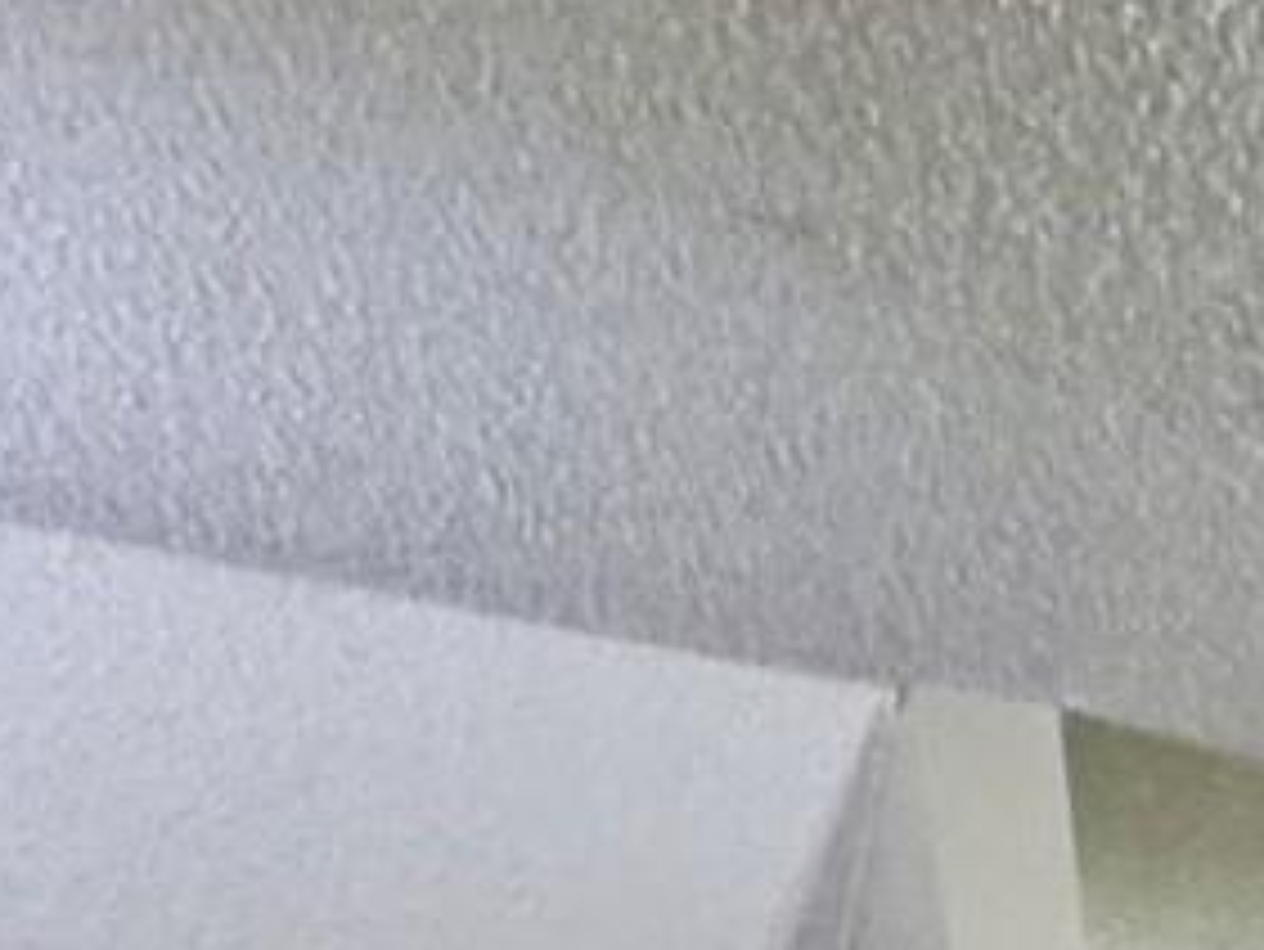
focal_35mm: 102
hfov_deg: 14.3
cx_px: 2852
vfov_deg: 10.6
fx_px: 3726
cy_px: 2755
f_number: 2.2
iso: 500
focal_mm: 2.22
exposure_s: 1/60
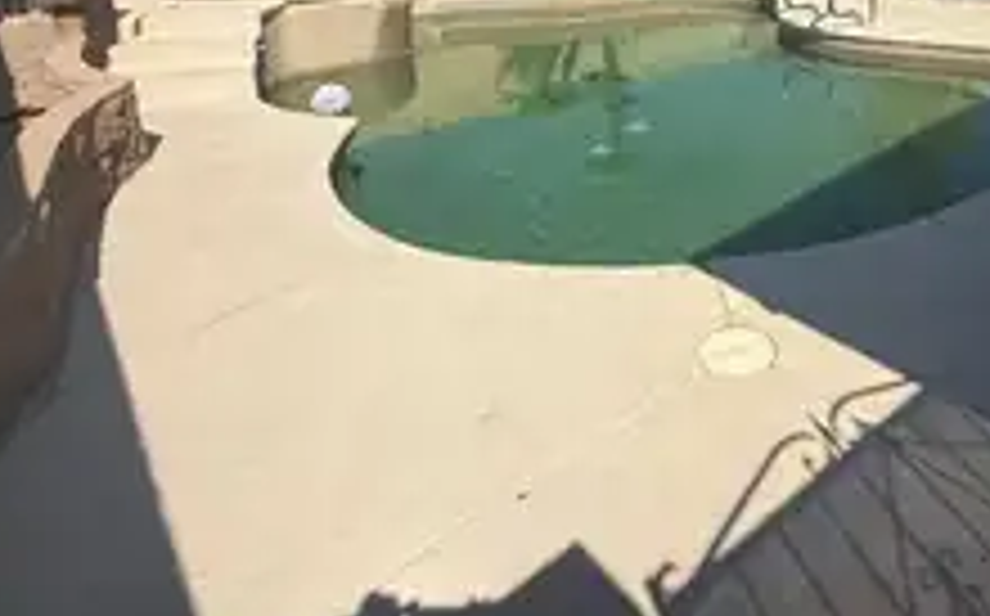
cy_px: 0
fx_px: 728
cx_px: 783
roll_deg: -0.2
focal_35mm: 27
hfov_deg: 63.0
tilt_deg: -8.2
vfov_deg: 40.3
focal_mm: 2.22
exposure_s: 1/3125
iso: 50
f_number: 2.2
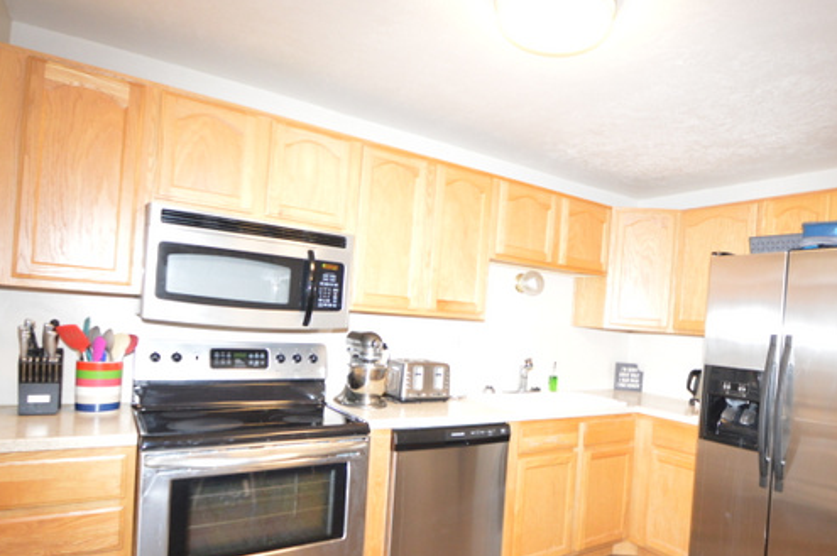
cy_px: 330
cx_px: 529
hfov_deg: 76.3
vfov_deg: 56.1
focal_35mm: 22
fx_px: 518
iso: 2000
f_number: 3.5
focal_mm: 11.5
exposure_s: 1/60
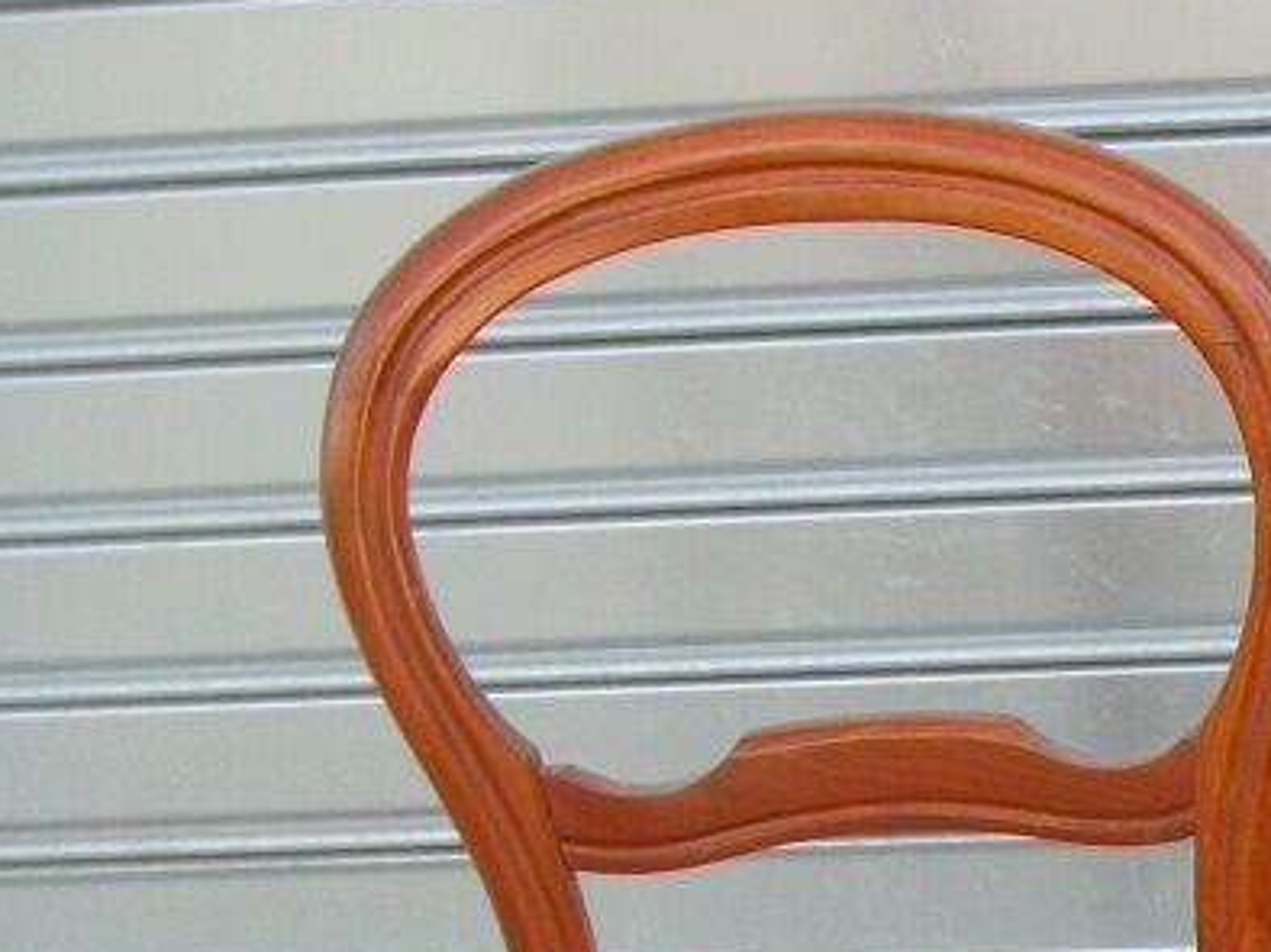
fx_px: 3816
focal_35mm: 104
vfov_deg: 13.9
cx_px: 2000
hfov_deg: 16.8
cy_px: 1046
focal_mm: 5.7
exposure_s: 1/200
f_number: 2.9
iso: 80
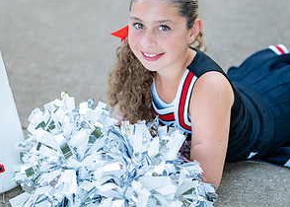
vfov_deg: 12.0
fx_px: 988
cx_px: 137
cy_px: 76
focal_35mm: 120
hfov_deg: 16.7
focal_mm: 50
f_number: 1.2
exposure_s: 1/640
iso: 200
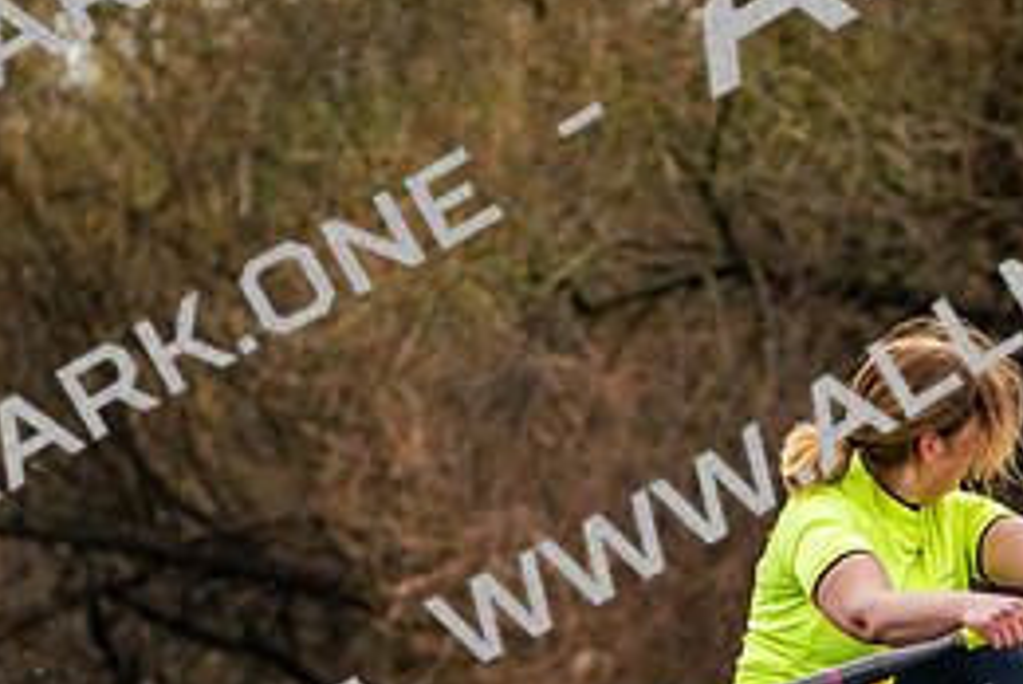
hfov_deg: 3.1
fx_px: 19032
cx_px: 913
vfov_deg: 2.1
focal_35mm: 669
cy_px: 674
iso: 2500
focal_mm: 300
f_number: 6.3
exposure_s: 1/2000
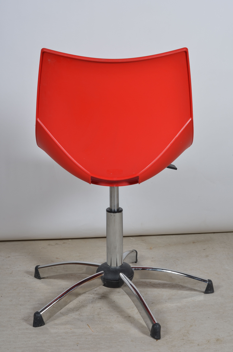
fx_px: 731
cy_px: 176
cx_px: 116
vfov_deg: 27.0
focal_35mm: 75
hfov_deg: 18.1
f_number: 14
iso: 100
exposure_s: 1/125
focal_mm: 50
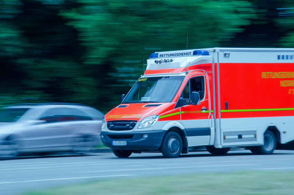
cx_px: 147
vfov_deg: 8.7
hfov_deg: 13.1
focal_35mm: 158
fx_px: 1284
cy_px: 98
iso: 100
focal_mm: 105
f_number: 22
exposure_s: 1/20
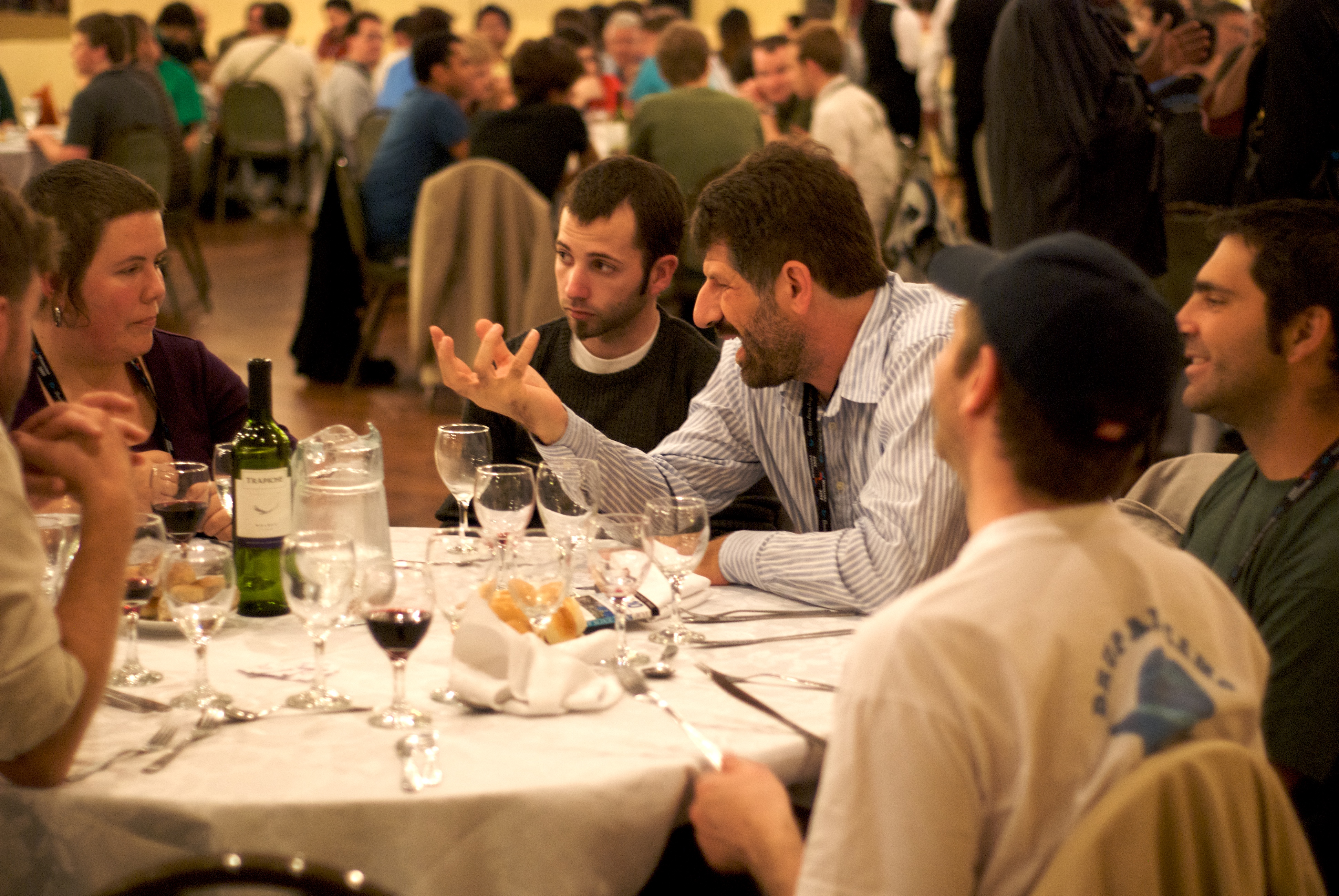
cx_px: 670
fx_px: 2792
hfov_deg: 27.0
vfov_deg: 18.2
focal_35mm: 75
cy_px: 448
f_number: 2.2
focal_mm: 50
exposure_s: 1/40
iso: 800
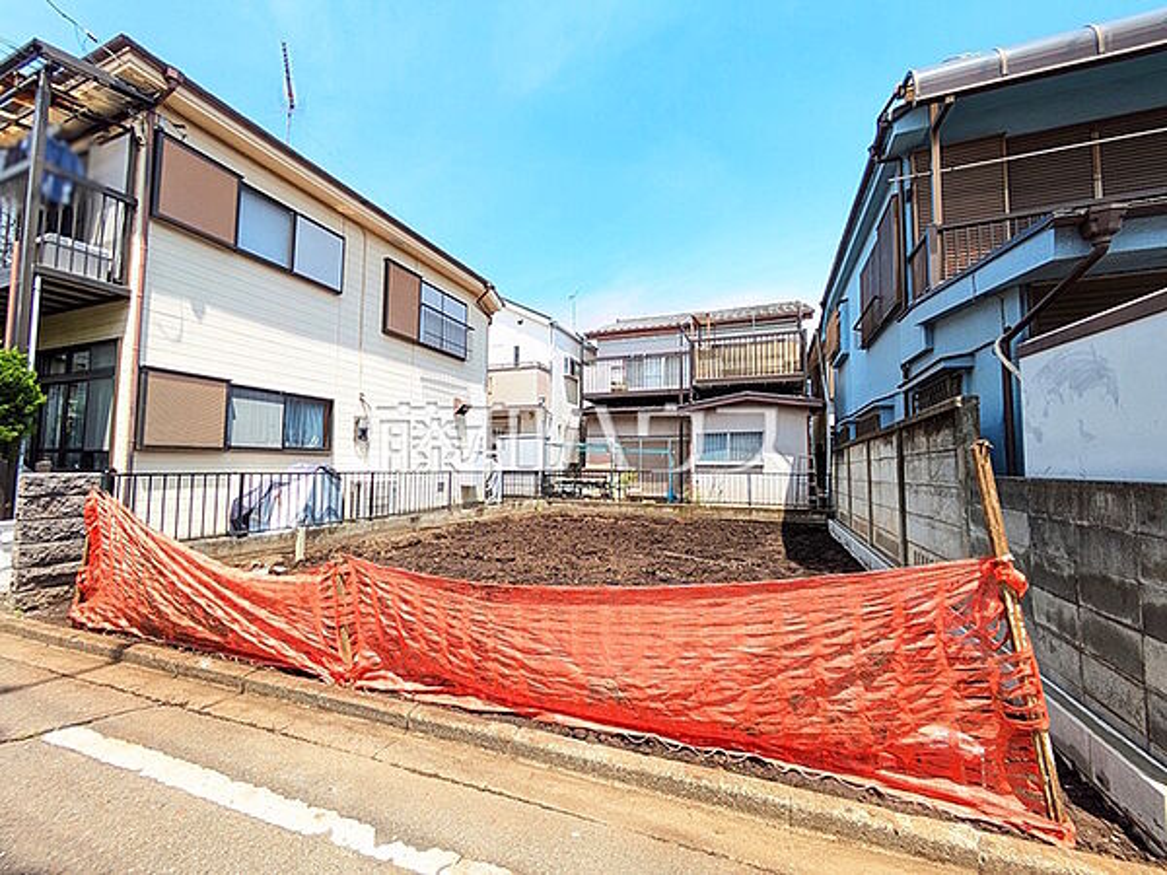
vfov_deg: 85.7
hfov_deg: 102.1
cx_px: 584
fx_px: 472
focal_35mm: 14
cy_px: 438
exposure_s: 1/443
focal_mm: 1.83
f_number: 2.2
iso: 49
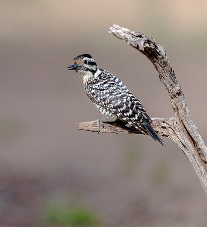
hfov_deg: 2.0
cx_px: 9
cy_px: 88
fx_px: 5794
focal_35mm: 817
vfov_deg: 2.2
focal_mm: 500
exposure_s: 1/1600
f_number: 5.6
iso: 800
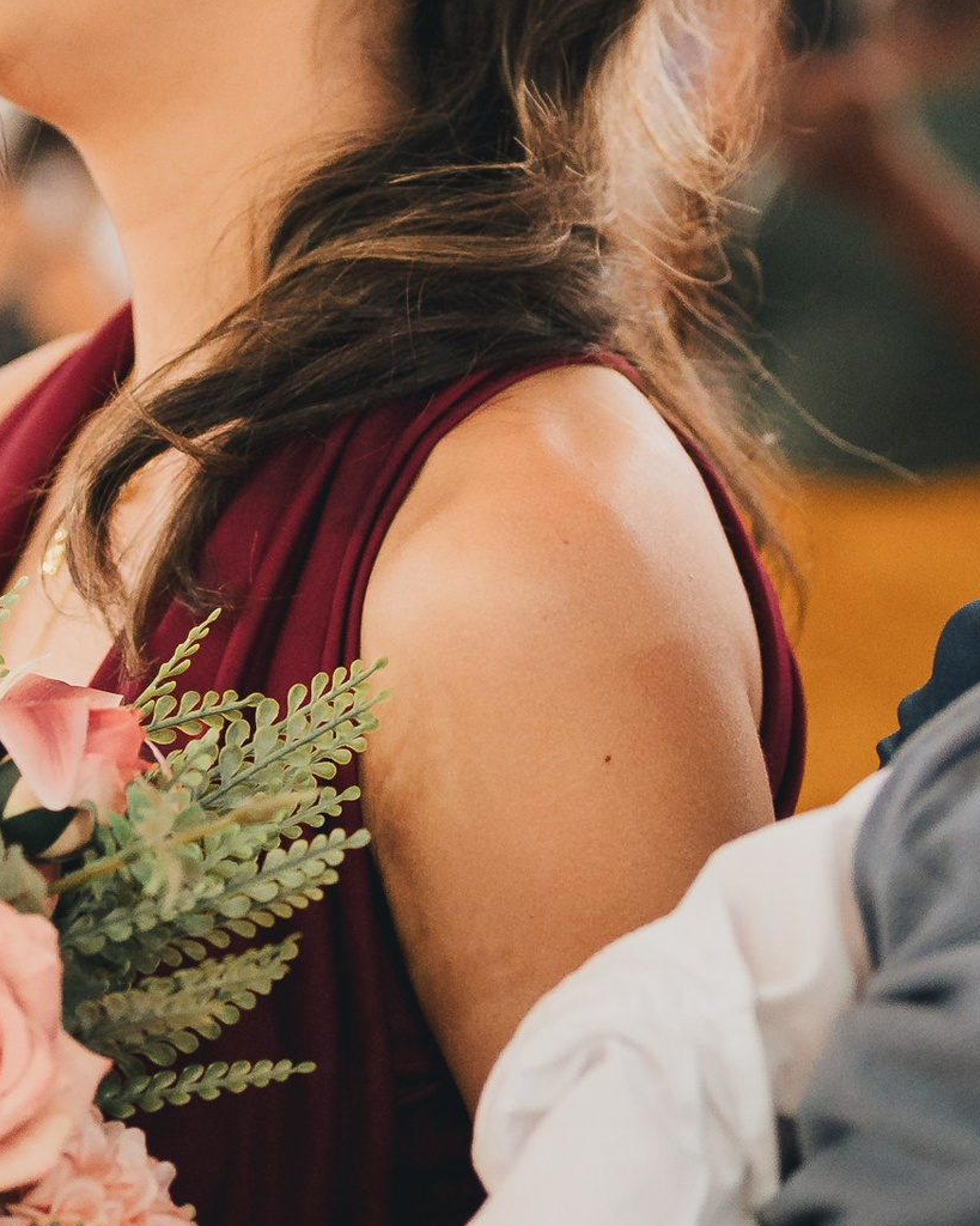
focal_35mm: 176
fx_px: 6382
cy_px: 447
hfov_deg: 8.8
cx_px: 218
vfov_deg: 11.0
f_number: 1.8
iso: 1600
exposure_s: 1/250
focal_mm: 50
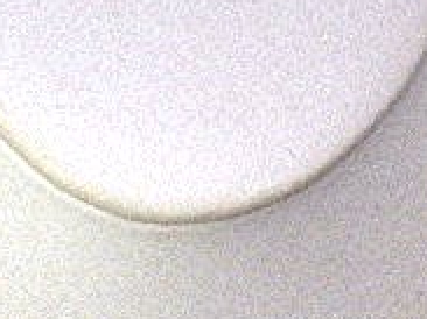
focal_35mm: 119
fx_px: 1467
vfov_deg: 12.4
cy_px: 277
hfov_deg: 16.5
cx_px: 159
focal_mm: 6.2
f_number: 7.2
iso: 230
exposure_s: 1/40.6
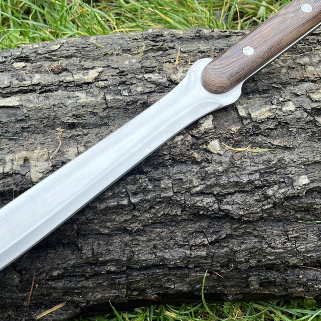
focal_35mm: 41
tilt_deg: -59.2
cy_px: 155
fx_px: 430
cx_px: 107
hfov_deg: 40.4
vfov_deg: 40.9
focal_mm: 5.1
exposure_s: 1/164
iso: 40
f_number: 1.6
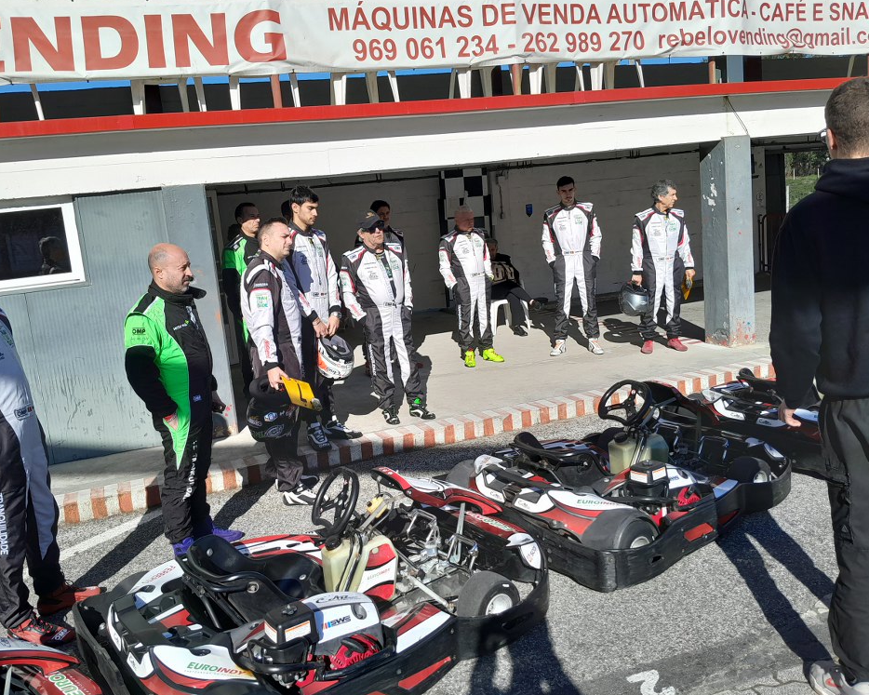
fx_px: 746
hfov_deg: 60.3
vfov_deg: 49.9
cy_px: 329
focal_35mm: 29
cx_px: 389
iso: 40
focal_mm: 3.98
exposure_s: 1/752
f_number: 1.8
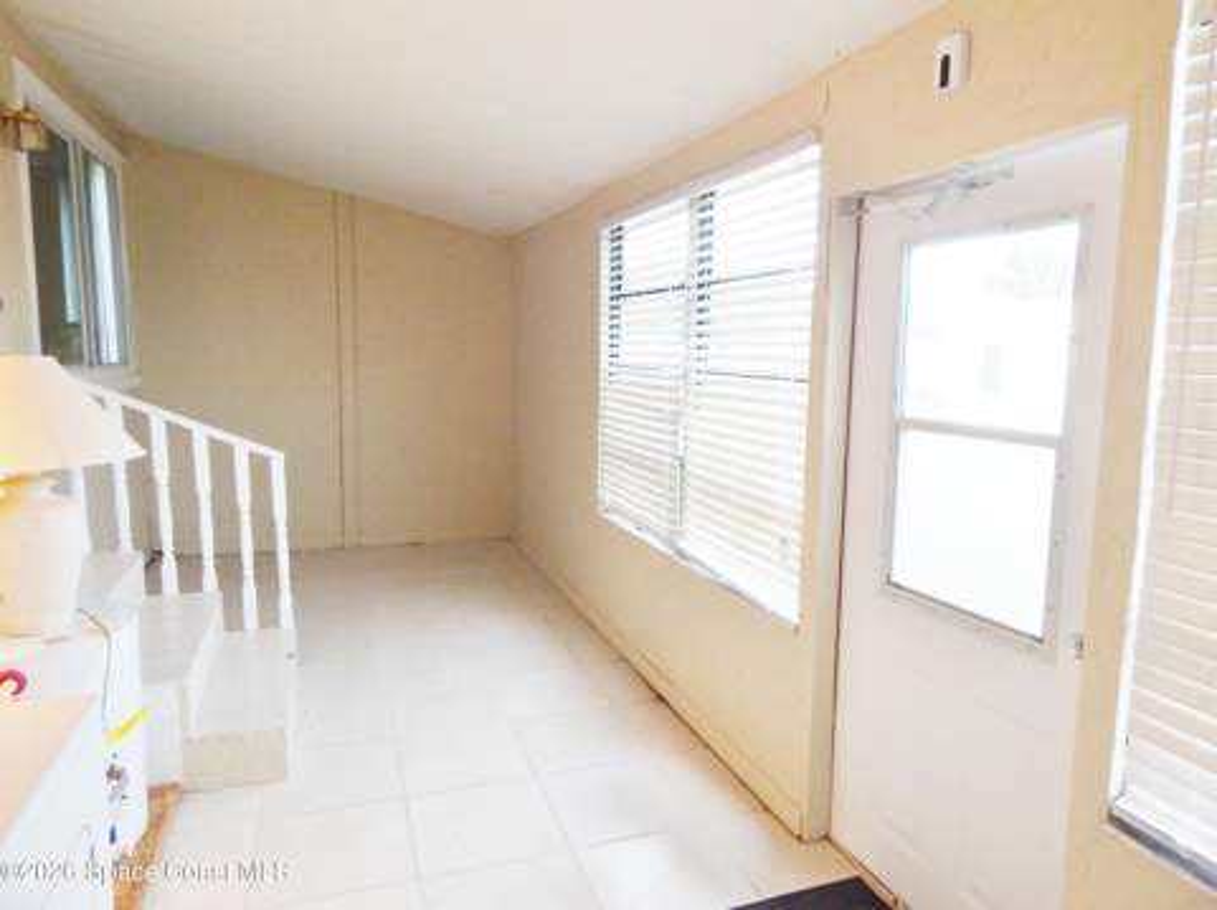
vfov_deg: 61.0
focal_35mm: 22
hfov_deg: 76.4
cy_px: 455
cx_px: 608
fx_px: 773
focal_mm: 4
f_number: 3
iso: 125
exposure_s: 1/60
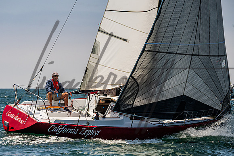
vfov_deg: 4.3
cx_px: 87
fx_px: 2068
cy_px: 77
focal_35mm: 318
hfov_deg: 6.5
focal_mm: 250
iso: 500
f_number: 8
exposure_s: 1/3200
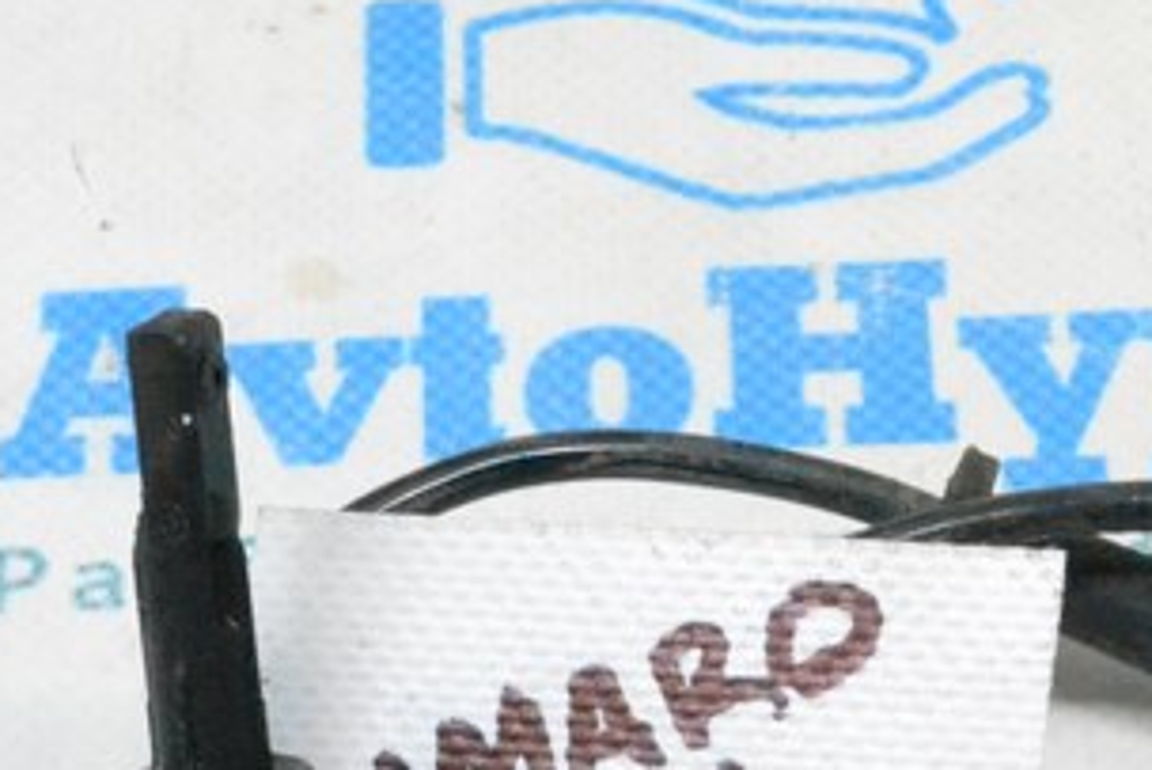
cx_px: 925
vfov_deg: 6.5
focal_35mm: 212
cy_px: 738
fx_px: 6787
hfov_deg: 9.7
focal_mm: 42
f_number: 13
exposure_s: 1/125
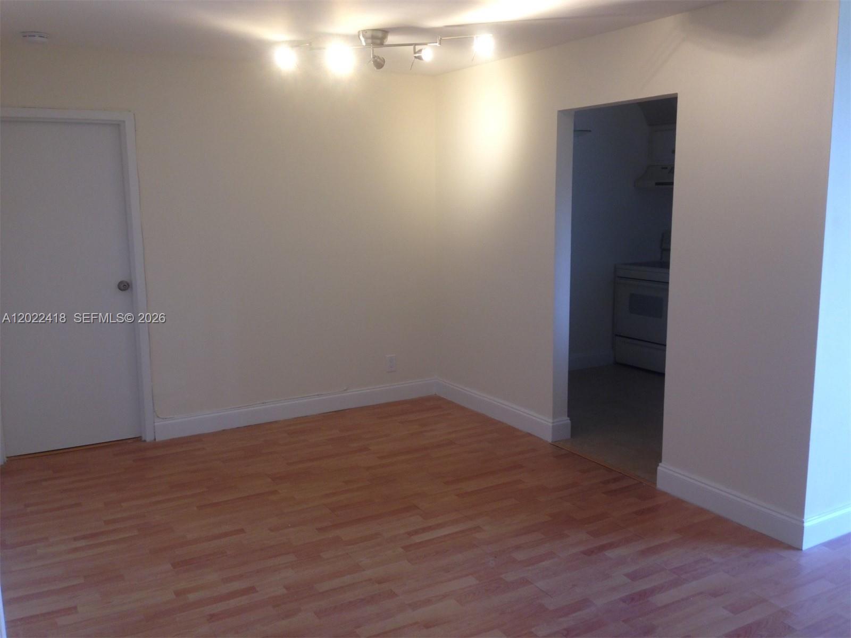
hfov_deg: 55.4
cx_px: 426
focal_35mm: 33
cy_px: 319
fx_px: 811
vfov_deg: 42.9
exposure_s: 1/24
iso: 50
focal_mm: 4.12
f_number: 2.4
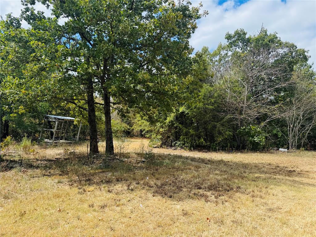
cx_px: 158
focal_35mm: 24
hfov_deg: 71.6
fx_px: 219
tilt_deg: +1.3
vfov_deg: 56.8
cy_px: 118
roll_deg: +1.9
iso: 80
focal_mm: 6.76
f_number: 1.78
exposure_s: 1/2331
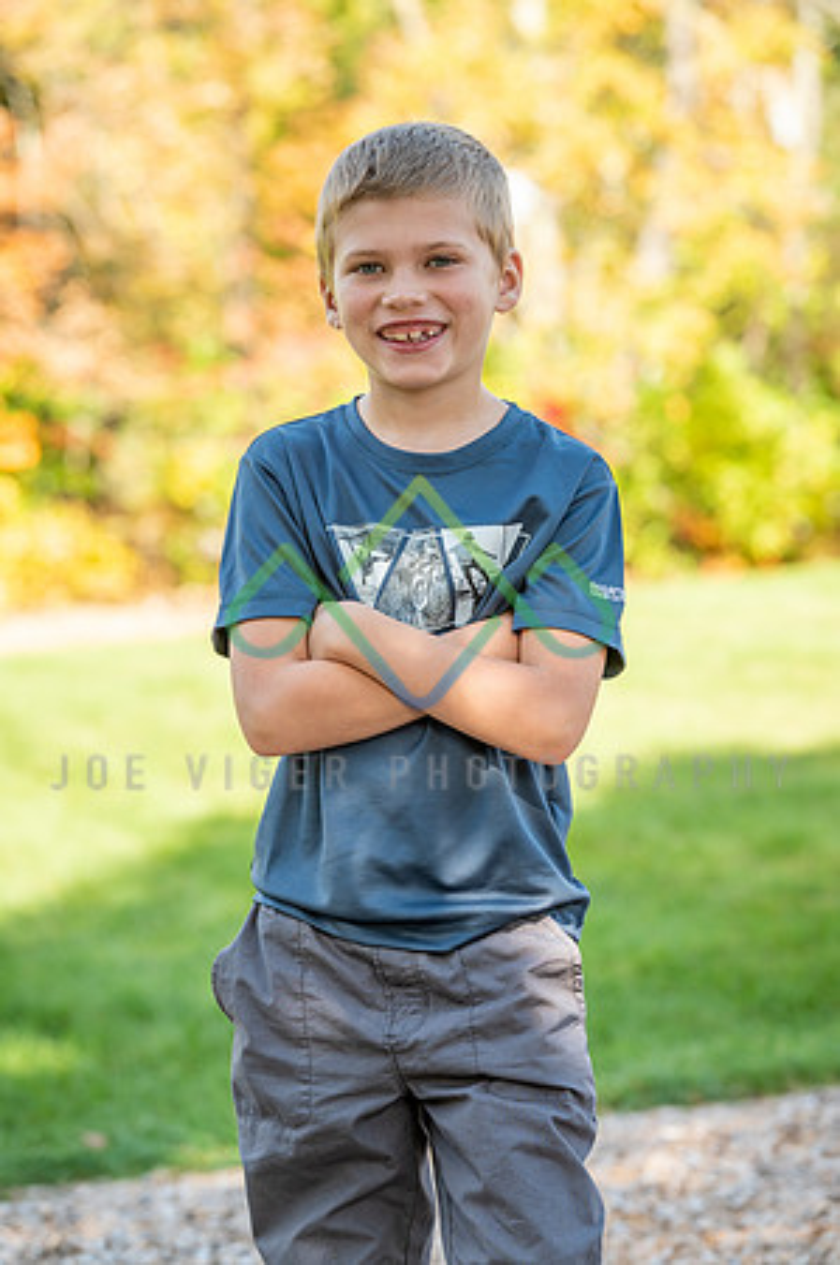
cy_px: 632
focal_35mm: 155
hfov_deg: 8.8
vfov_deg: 13.3
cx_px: 420
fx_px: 5437
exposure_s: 1/100
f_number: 6.3
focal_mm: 155
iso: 100
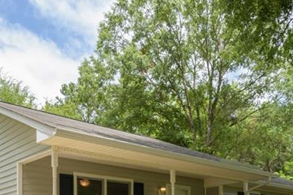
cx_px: 132
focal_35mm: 42
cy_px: 227
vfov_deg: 28.3
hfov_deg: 46.3
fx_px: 342
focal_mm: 16
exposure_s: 1/80
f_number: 11
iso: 200
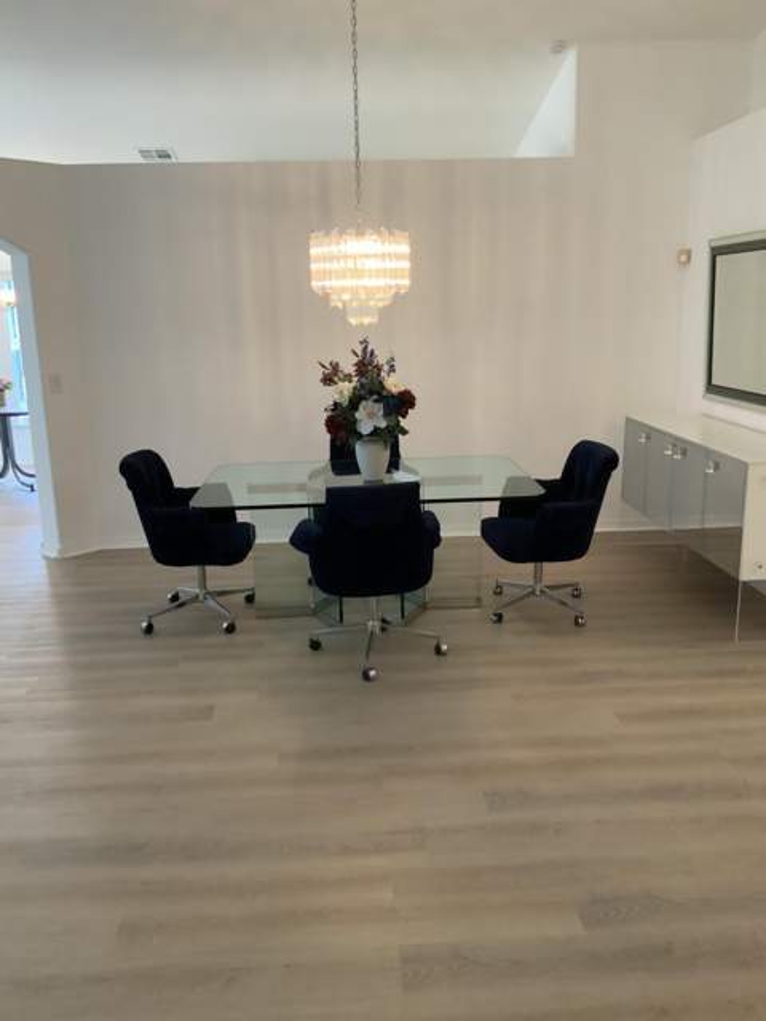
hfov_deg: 48.2
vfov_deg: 61.7
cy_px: 510
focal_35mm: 29
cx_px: 383
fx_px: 856
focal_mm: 3
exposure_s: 1/60
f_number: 1.8
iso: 160
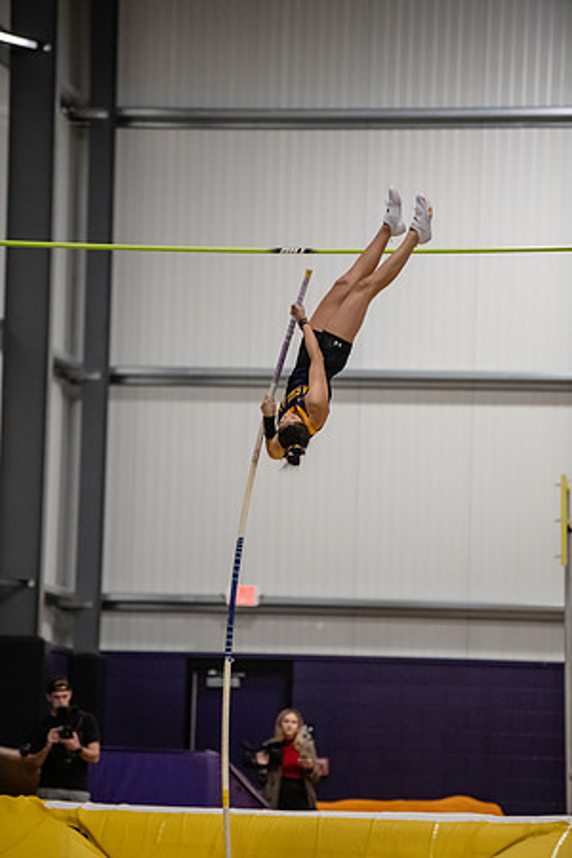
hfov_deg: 7.6
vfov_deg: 11.4
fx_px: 4290
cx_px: 286
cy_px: 429
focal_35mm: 180
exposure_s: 1/800
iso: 5000
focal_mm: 180
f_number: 2.8
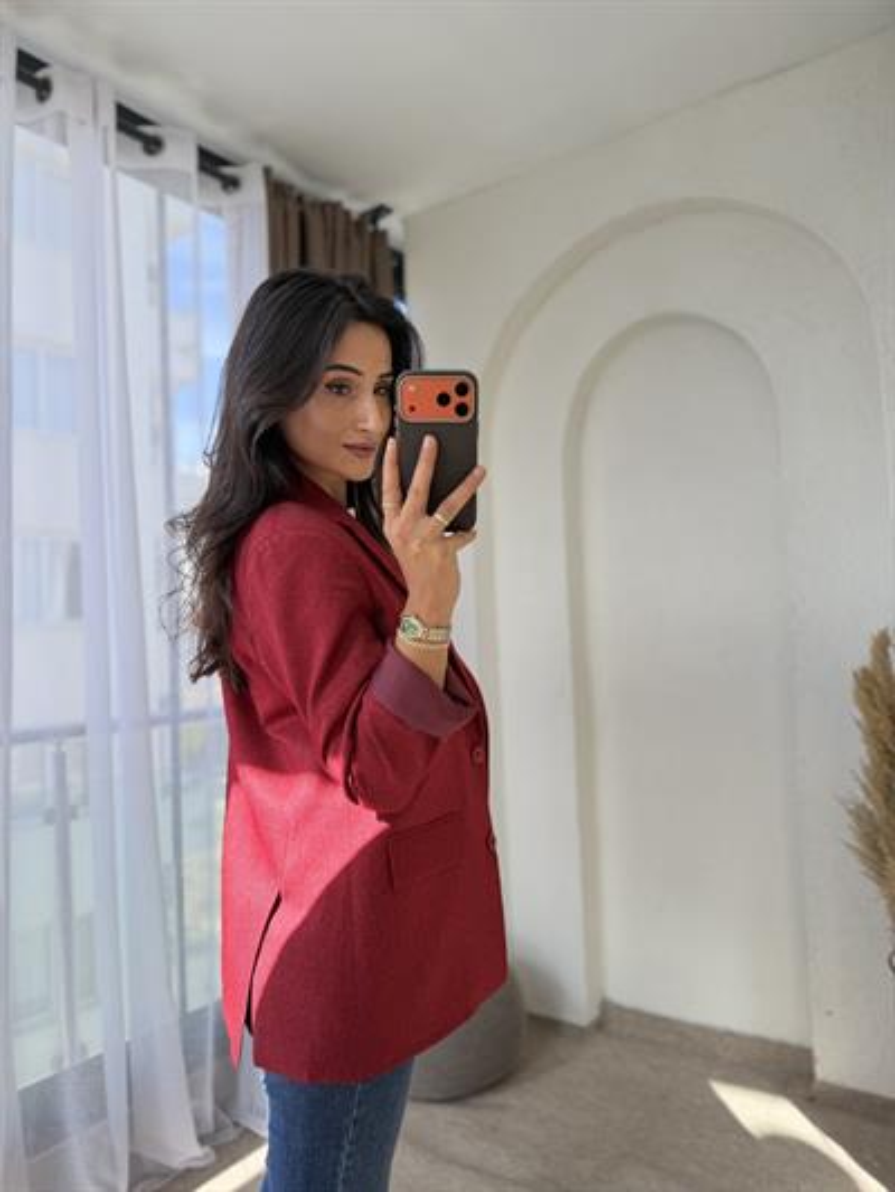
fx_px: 827
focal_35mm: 24
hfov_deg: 56.8
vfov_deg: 71.6
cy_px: 596
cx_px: 448
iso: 80
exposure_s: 1/165
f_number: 1.78
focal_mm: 6.76
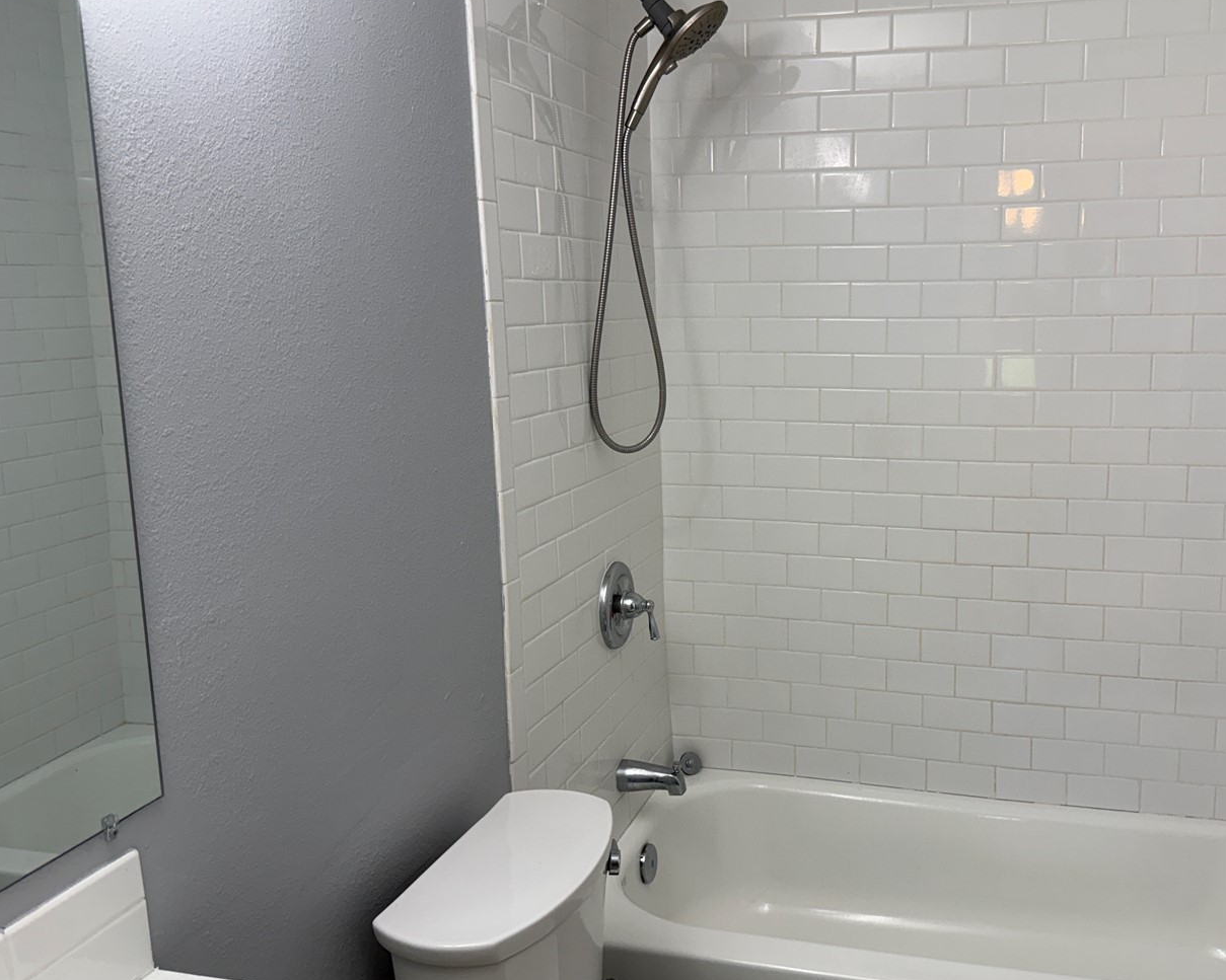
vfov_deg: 47.1
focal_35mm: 31
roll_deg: +1.1
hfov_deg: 56.7
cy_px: 497
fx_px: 1125
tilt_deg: -10.1
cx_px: 744
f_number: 1.78
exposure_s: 1/120
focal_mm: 6.76
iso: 64
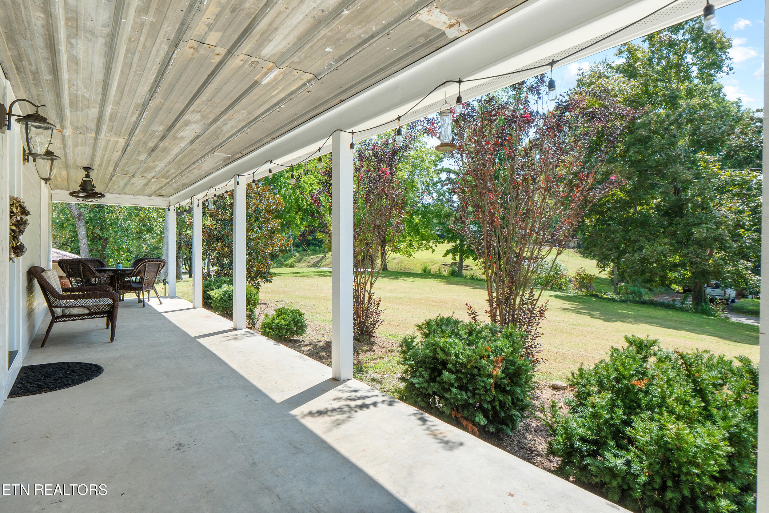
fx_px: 449
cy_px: 256
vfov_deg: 59.5
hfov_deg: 81.2
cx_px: 384
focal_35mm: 21
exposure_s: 1/200
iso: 250
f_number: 9
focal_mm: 14
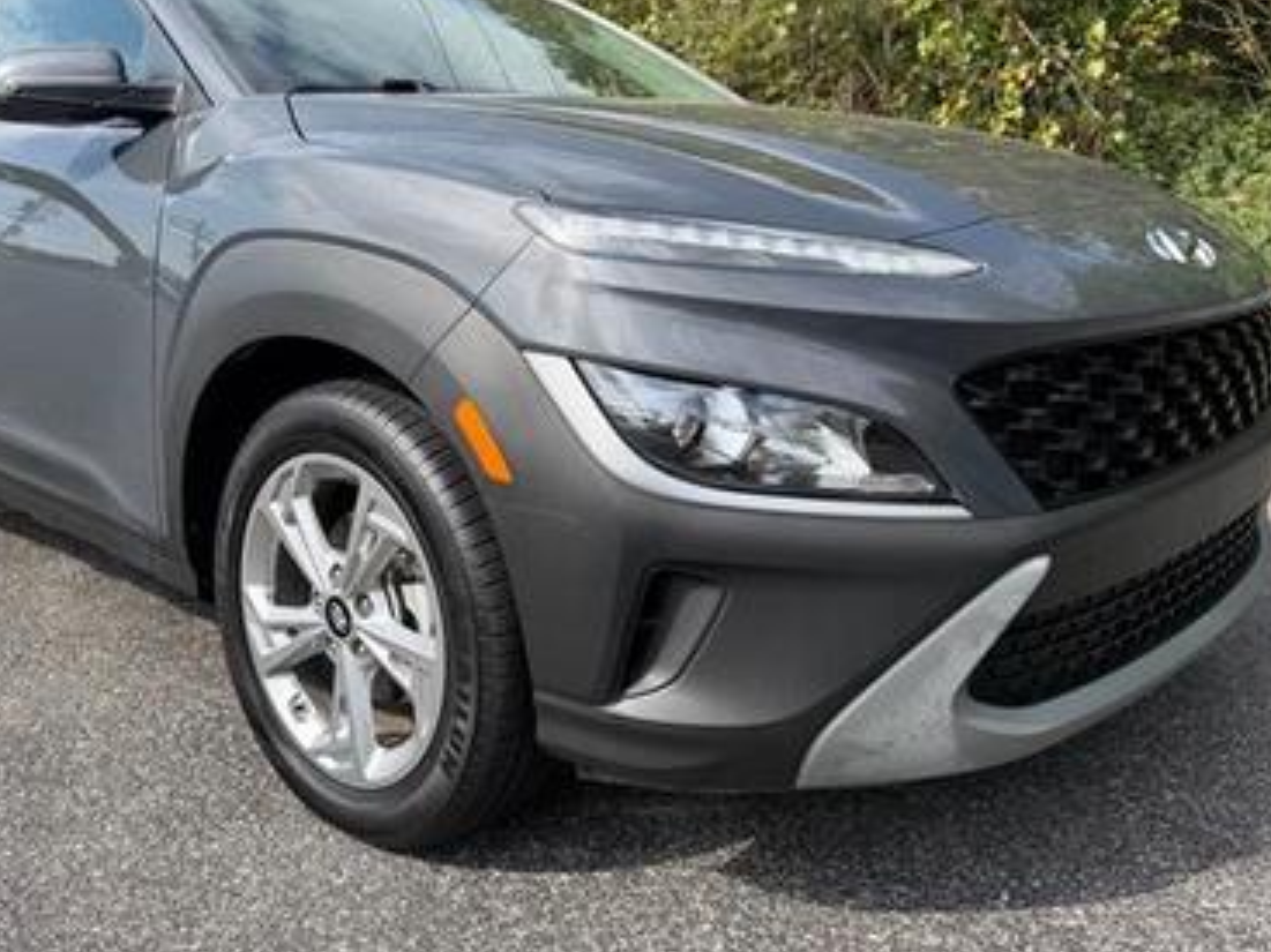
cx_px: 519
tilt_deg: -11.9
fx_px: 1211
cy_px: 363
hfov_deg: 55.0
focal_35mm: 33
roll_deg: +2.0
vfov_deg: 42.6
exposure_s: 1/2611
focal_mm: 6.76
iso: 80
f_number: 1.78
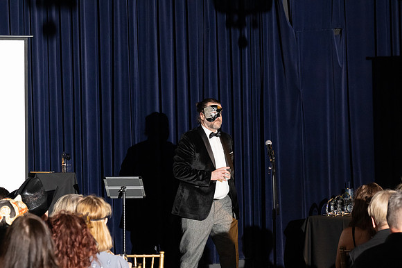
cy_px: 134
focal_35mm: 124
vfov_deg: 11.0
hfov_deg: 16.5
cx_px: 201
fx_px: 1384
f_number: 4.5
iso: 2500
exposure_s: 1/200
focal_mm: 83
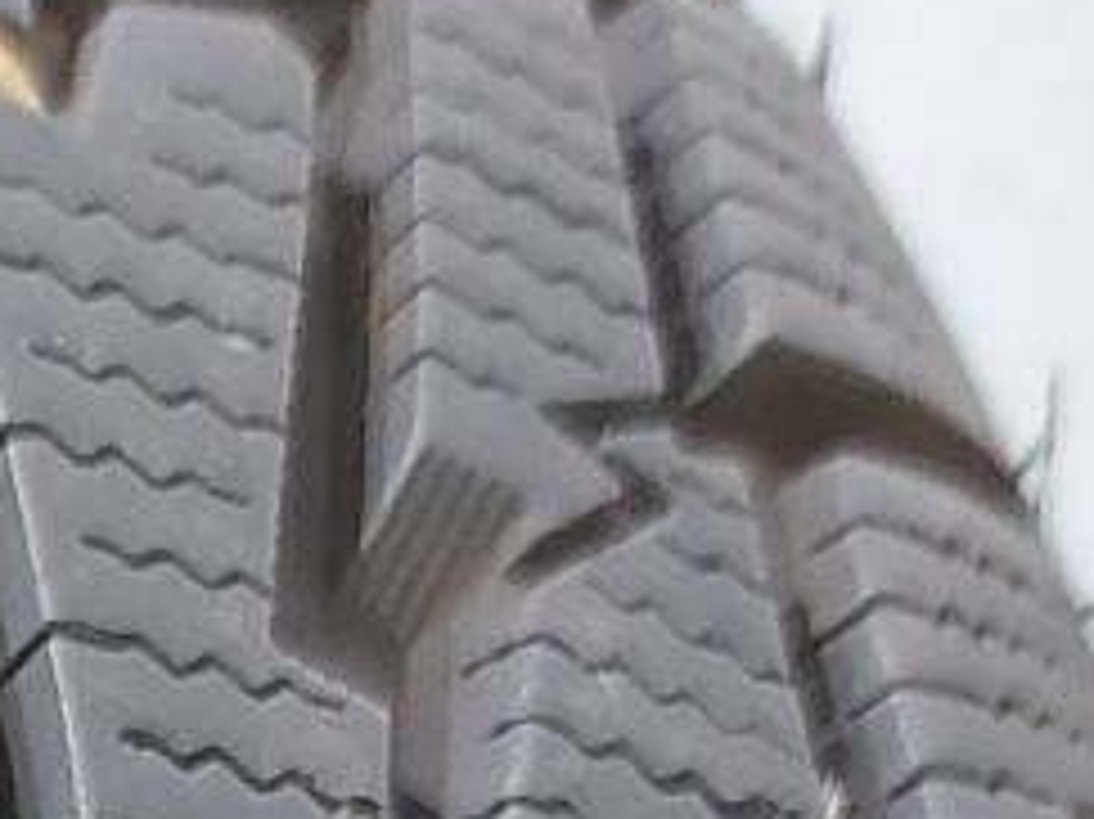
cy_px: 2205
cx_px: -637
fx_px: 4328
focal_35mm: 137
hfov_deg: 13.4
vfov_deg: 9.2
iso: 400
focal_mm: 5.23
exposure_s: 1/25
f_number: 1.8
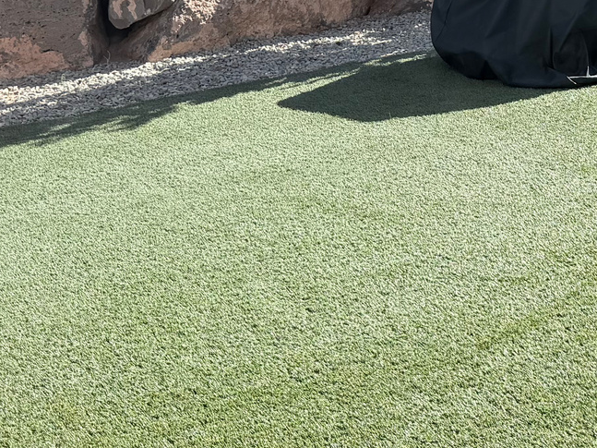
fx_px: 1310
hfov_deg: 25.1
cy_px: -139
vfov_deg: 18.1
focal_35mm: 76
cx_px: 510
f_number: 1.78
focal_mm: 6.76
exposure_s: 1/1618
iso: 80
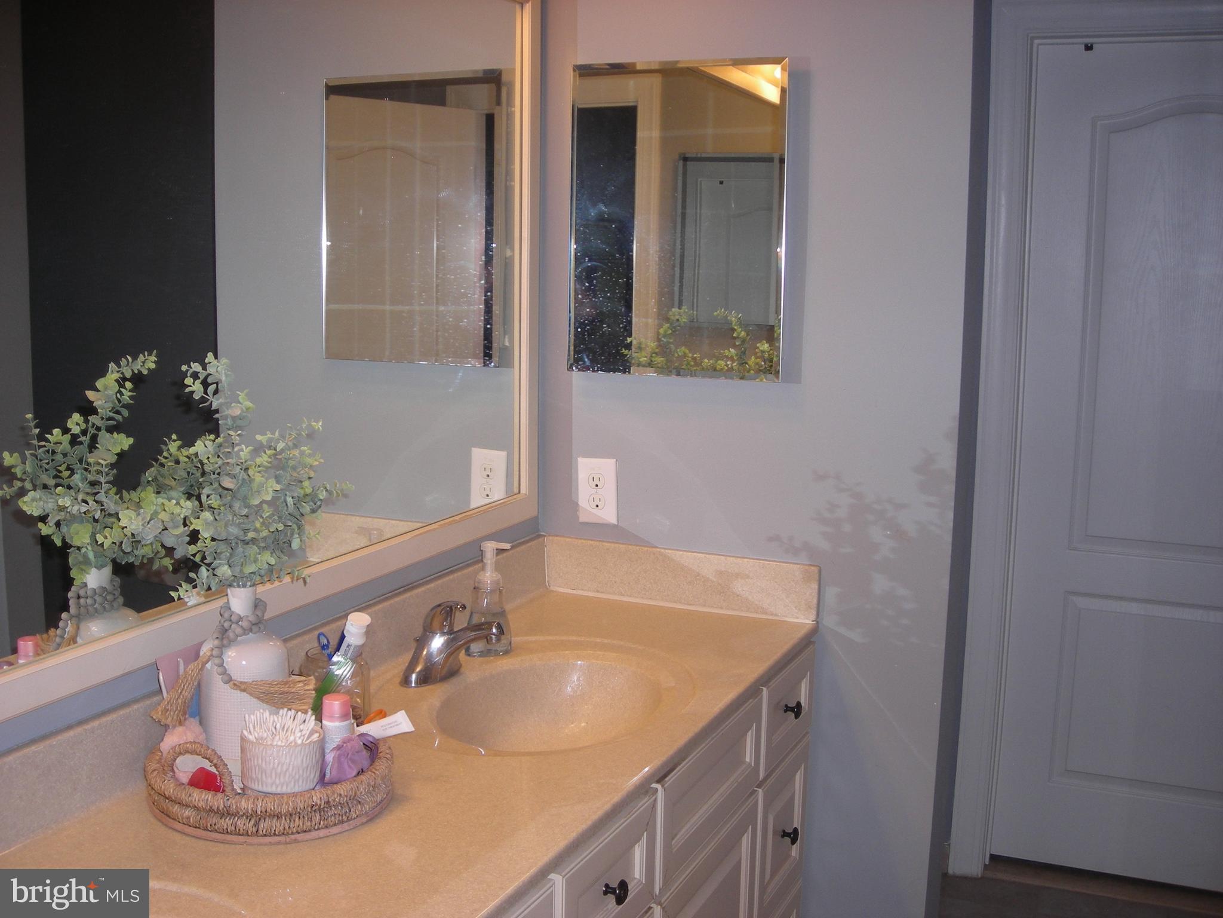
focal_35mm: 38
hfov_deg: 49.0
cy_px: 459
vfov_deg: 37.7
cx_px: 612
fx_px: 1343
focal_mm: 6.3
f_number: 3.2
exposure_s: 1/60
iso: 61
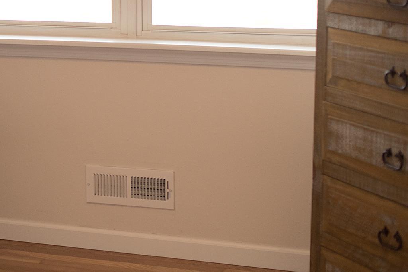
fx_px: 1134
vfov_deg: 13.7
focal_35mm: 100
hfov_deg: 19.9
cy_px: 73
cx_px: 13
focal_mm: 50
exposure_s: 1/320
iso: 1250
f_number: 2.2
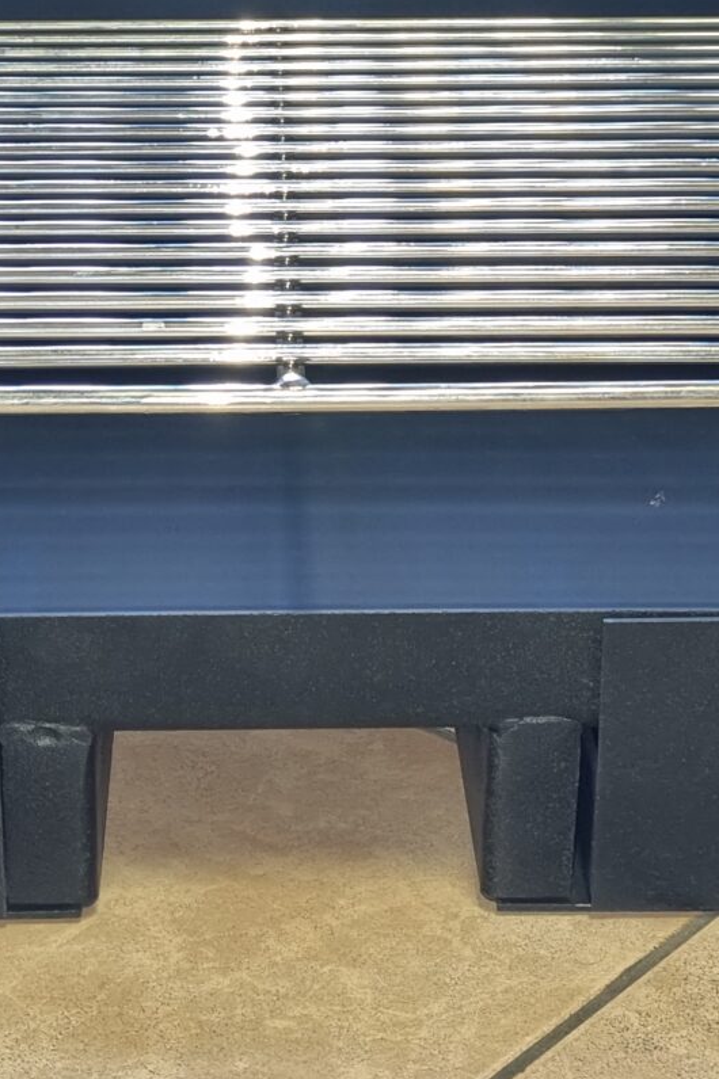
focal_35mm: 87
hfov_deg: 15.7
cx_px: 296
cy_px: 366
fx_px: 2608
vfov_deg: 23.3
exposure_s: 1/25
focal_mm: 5.4
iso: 96
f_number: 1.8
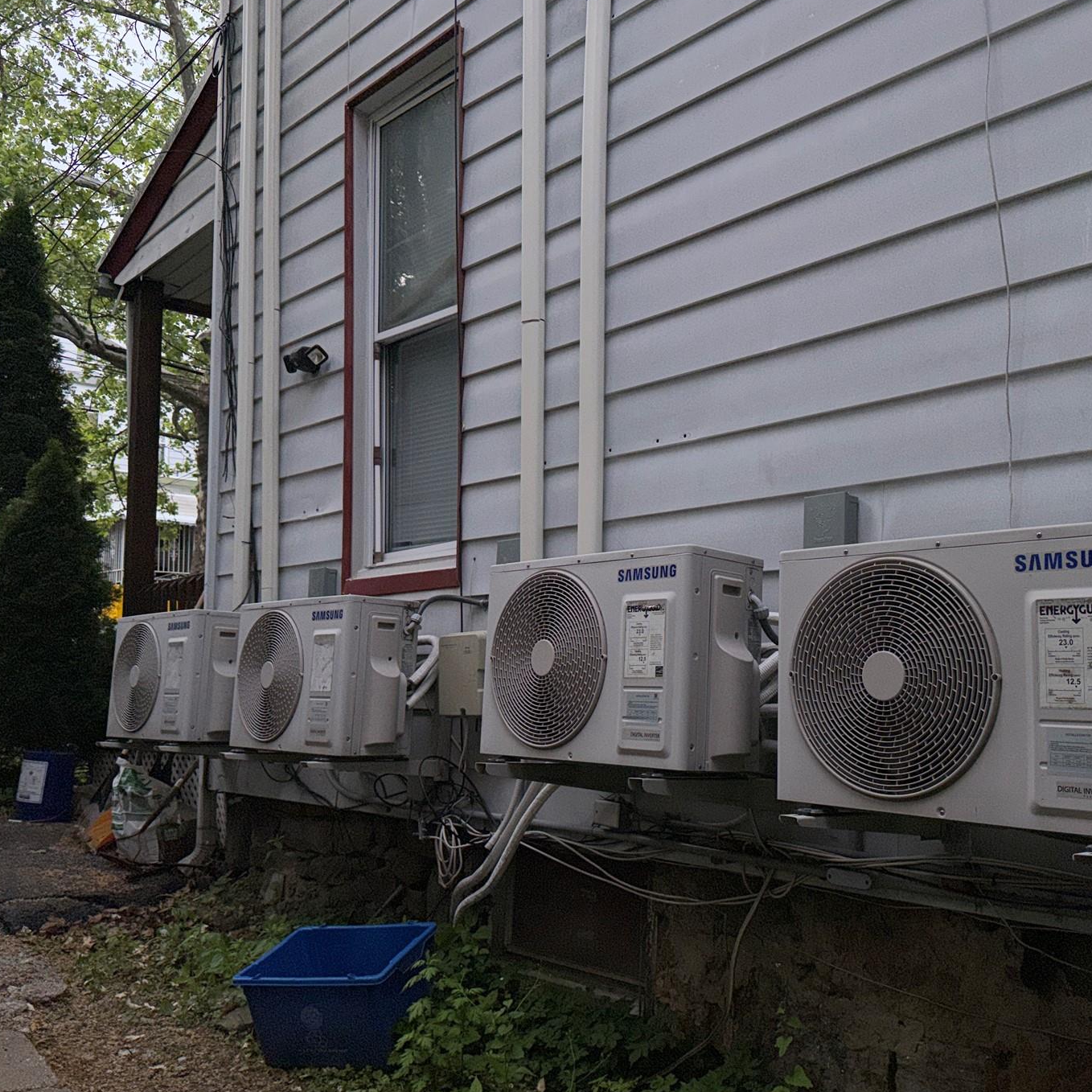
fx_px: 1142
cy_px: 580
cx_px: 637
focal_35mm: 32
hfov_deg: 50.9
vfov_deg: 51.1
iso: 50
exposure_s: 1/4292
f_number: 1.78
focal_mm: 6.76
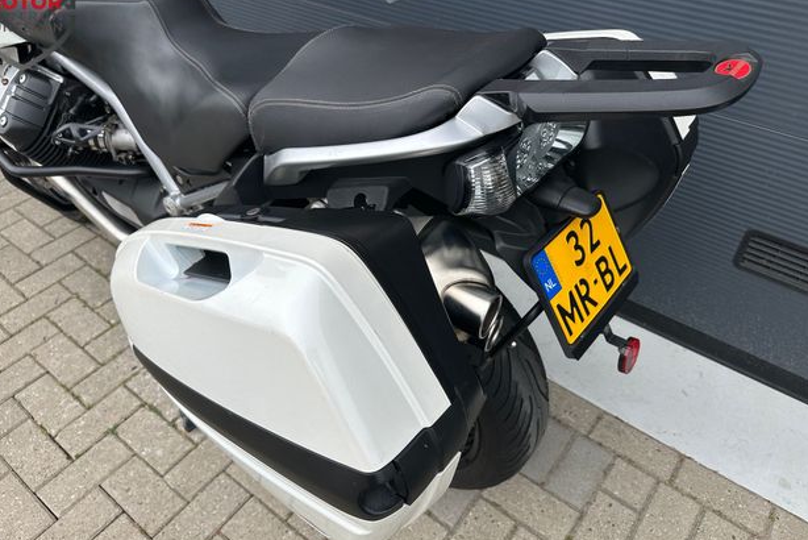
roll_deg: -0.7
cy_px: 261
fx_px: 584
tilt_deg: -39.1
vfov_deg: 49.6
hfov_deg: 69.3
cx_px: 391
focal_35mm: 26
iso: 80
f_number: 1.78
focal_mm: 6.86
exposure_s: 1/756
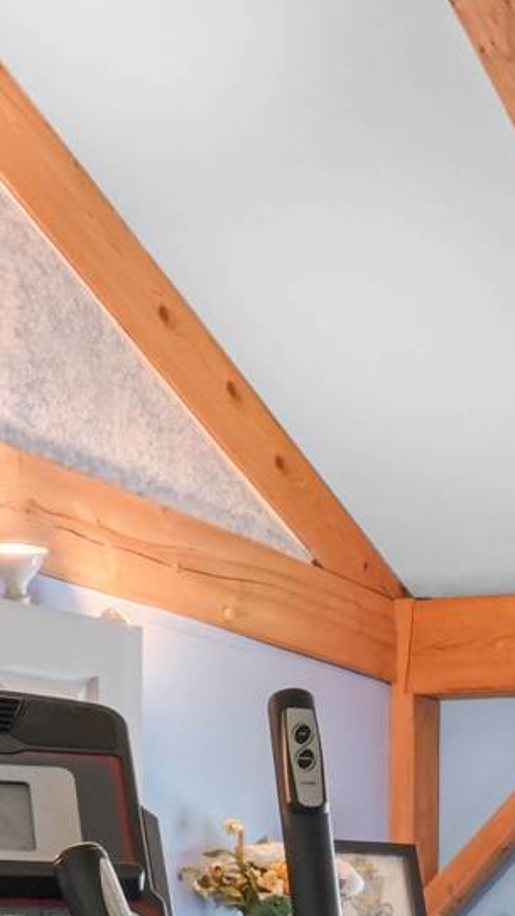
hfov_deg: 13.7
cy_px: 1081
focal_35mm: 83
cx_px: 756
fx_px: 2017
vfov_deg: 23.5
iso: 1000
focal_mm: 14
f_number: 14
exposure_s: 1/25
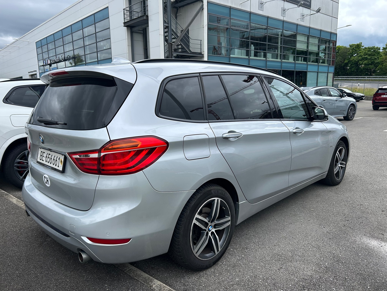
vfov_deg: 53.1
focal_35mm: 26
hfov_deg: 67.3
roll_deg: +1.3
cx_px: 194
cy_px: 146
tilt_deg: -10.4
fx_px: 291
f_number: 1.5
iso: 50
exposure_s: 1/1326
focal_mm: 5.7
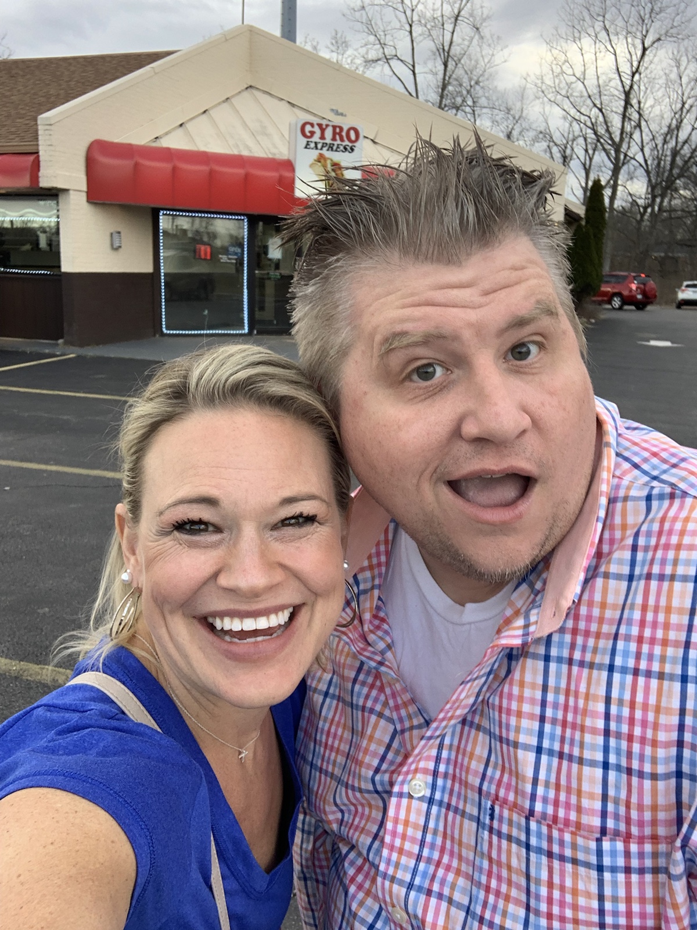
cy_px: 465
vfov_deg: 56.8
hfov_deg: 44.2
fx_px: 859
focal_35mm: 32
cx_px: 348
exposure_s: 1/121
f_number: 2.2
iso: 25
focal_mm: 2.87
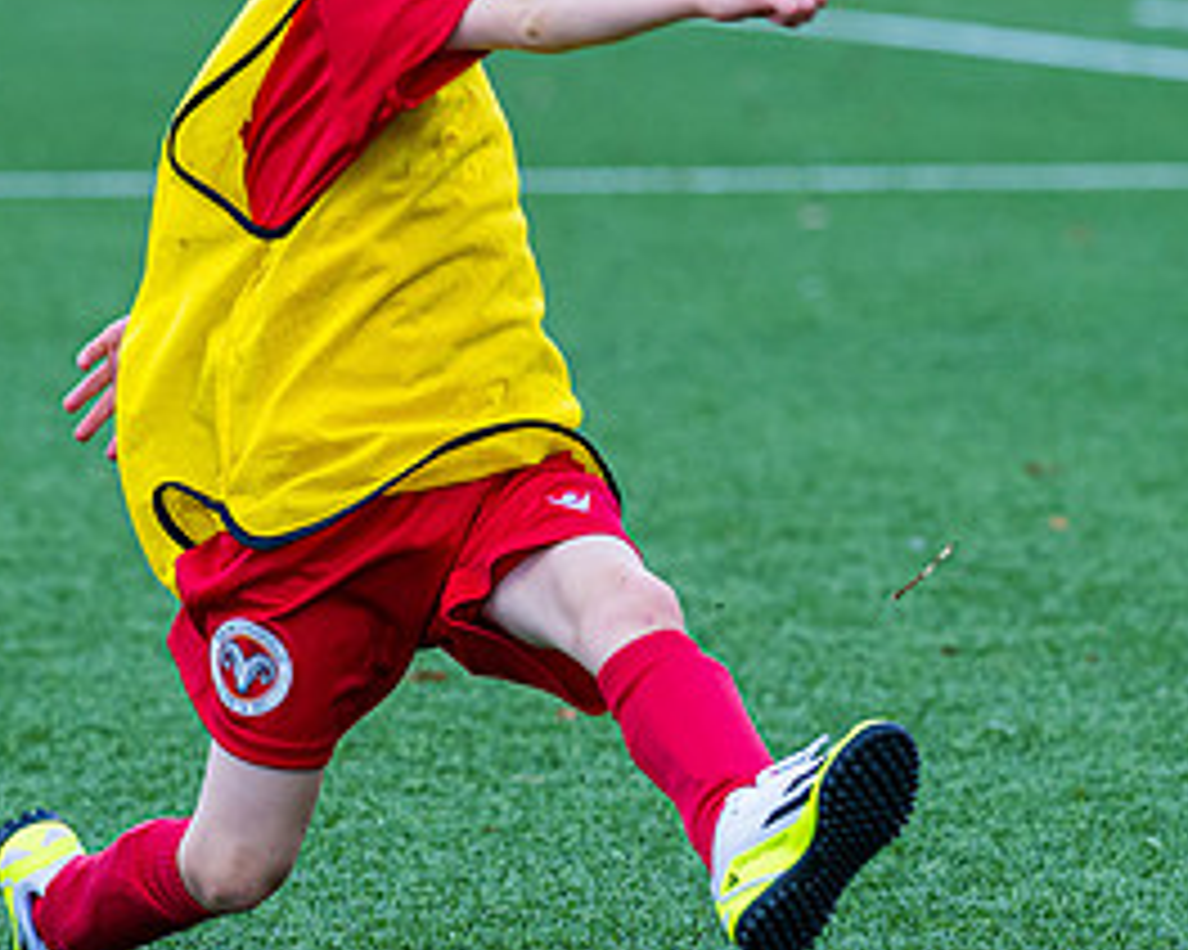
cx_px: 445
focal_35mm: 430
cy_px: 325
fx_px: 15113
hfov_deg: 4.5
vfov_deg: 3.6
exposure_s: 1/800
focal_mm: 135
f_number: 4
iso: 400
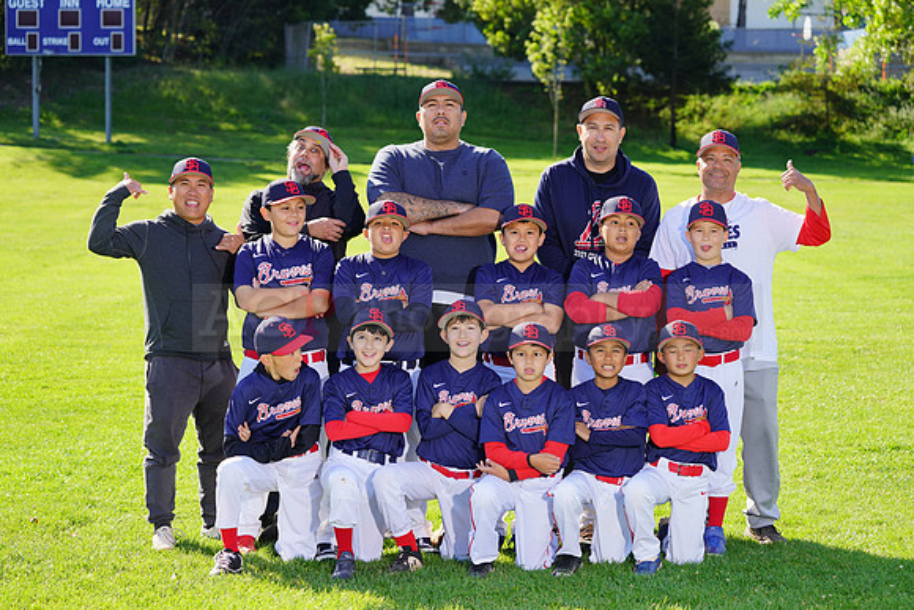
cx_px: 457
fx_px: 2539
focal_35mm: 100
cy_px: 305
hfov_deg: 20.4
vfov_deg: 13.7
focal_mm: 100
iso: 100
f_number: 5.6
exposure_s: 1/250
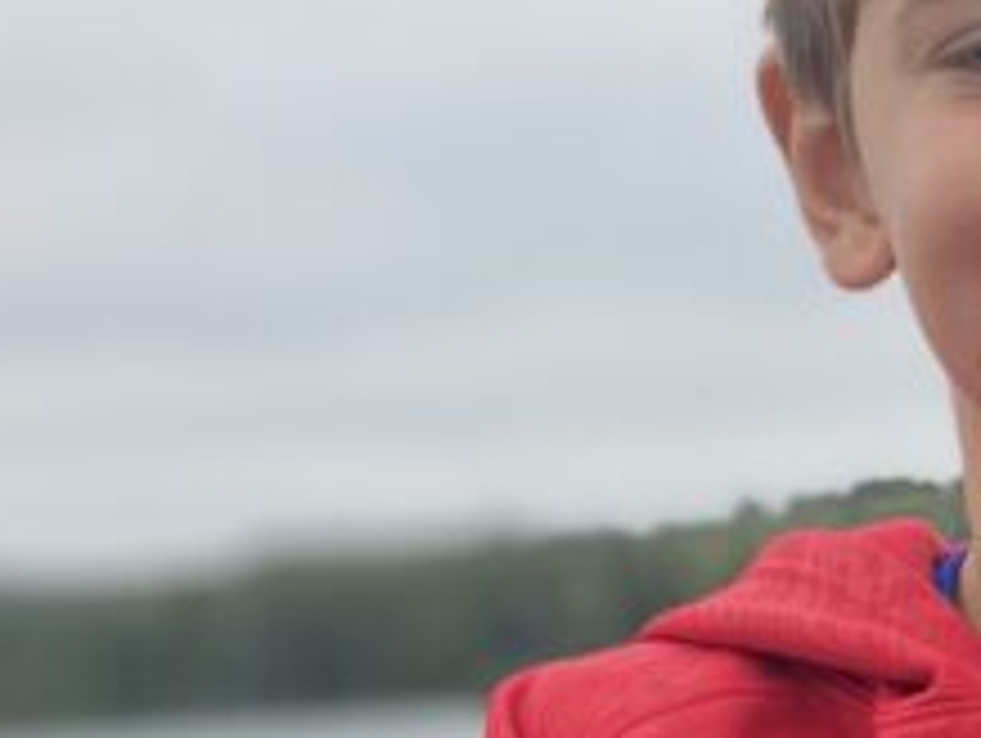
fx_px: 3461
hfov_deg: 14.2
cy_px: 999
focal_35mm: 122
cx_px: 1773
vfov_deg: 11.8
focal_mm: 4.25
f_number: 1.8
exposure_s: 1/306
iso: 32
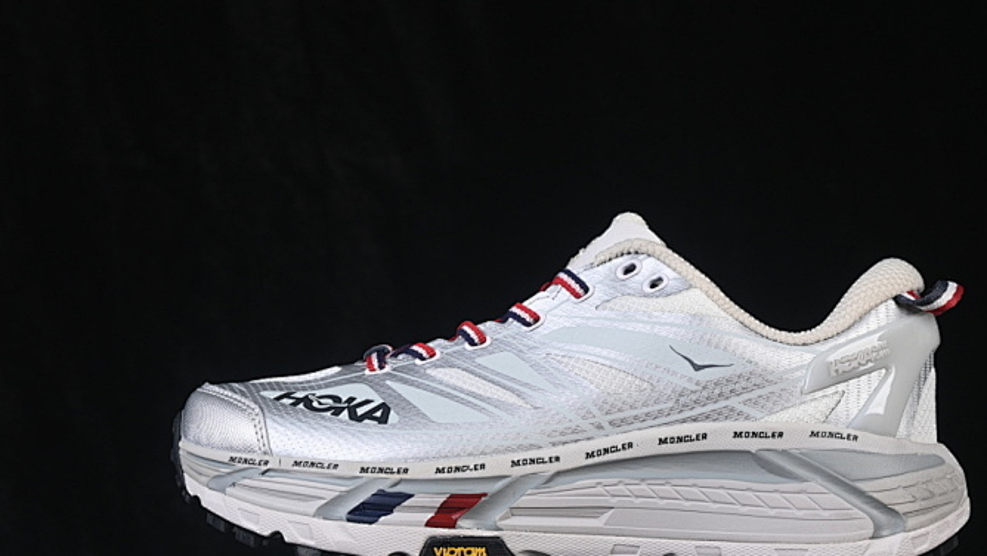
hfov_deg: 22.7
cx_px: 575
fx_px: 2460
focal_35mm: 94
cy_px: 336
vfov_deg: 12.9
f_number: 8
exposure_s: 1/80
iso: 160
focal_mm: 50
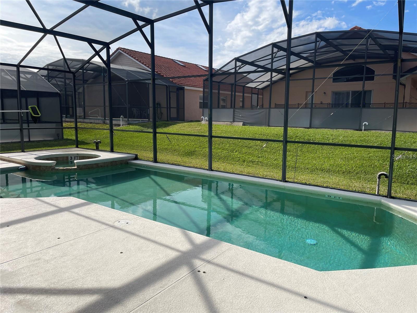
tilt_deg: -8.2
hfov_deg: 69.4
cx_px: 208
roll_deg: -1.1
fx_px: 301
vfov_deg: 54.9
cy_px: 156
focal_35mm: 25
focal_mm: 5.1
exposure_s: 1/2857
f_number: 1.6
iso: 32
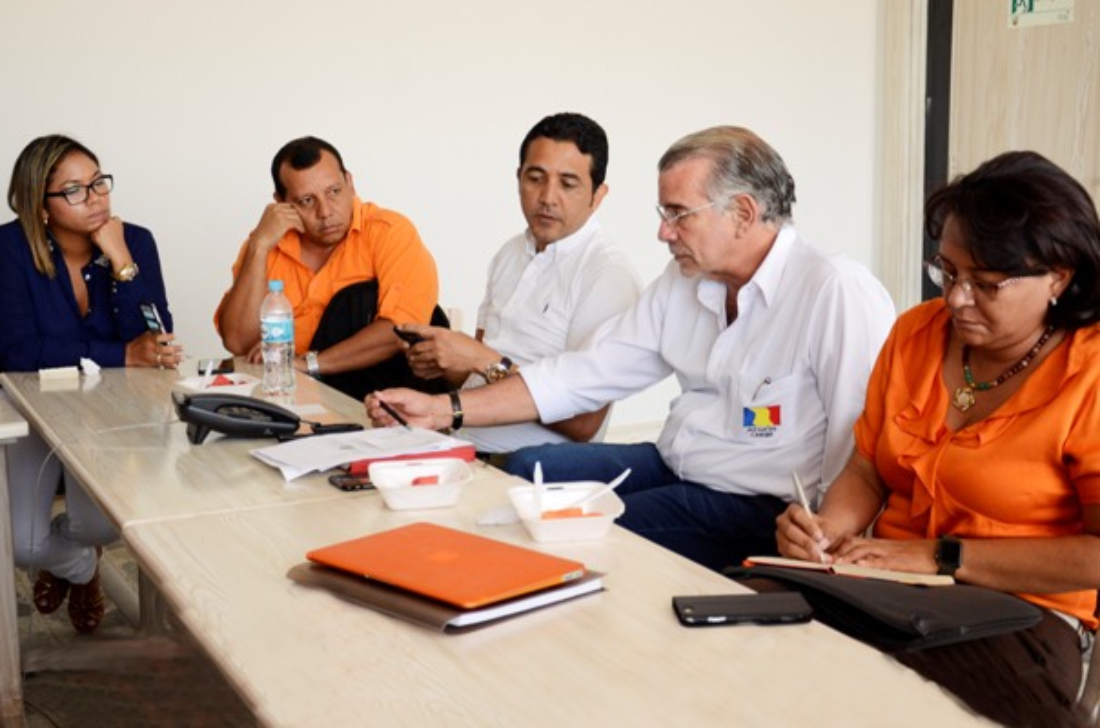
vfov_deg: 29.7
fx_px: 1372
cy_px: 364
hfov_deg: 43.7
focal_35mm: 45
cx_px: 550
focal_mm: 30
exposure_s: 1/125
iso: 800
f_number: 4.2
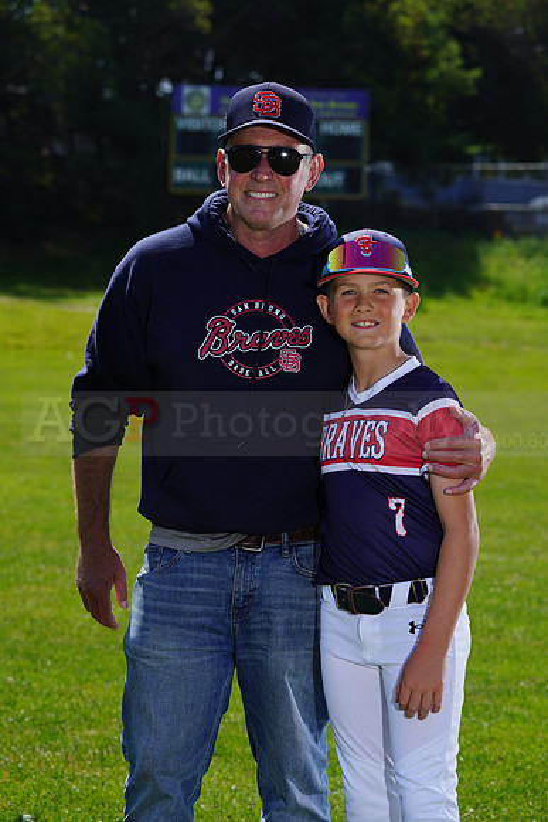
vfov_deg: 15.5
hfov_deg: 10.4
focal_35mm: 132
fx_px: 3012
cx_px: 274
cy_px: 411
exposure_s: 1/250
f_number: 8
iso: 100
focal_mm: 132
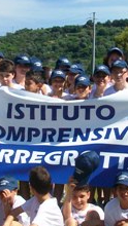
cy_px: 122
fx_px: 560
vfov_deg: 22.9
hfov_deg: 13.0
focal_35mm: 93
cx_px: 97
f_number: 5.5
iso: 64
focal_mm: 5.7
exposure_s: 1/400
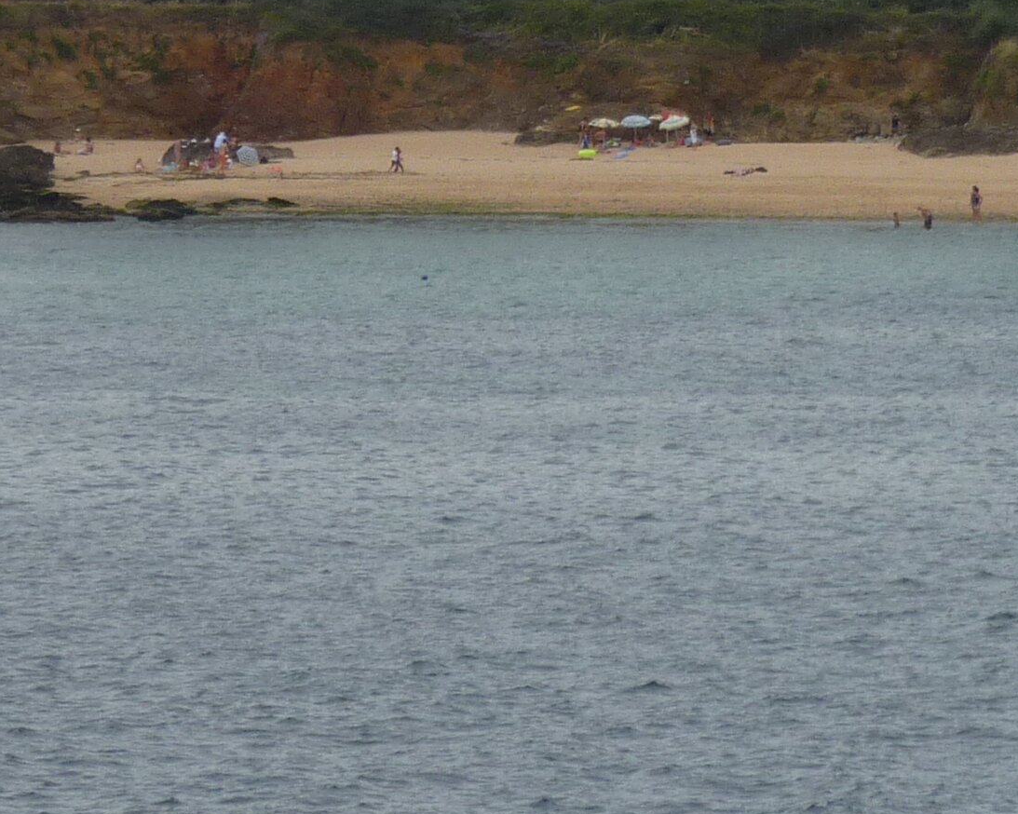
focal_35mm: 479
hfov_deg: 4.0
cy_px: -31
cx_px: 1549
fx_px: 14429
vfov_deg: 3.2
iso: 80
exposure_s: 1/640
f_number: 5.6
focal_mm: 24.1
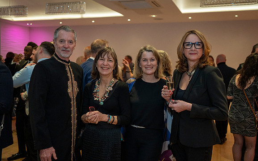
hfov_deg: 54.0
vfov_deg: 35.3
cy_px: 85
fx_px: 253
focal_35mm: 36
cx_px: 129
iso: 1250
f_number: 2
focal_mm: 35
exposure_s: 1/80
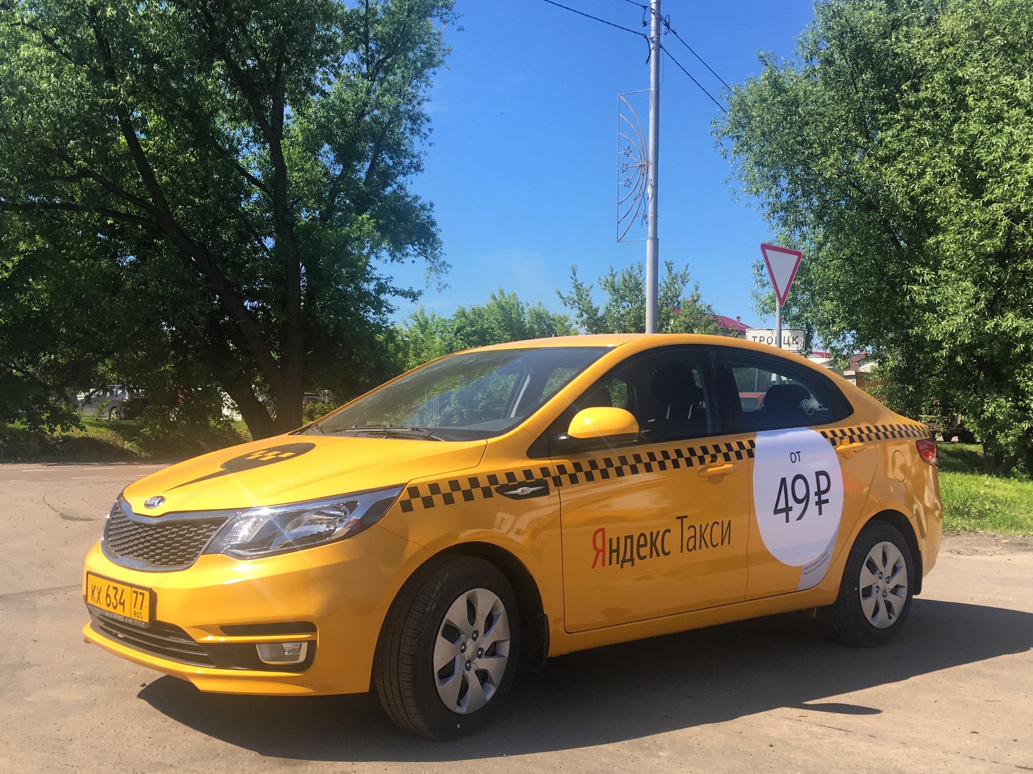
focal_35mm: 29
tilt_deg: +3.3
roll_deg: -2.2
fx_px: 865
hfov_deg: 61.7
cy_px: 387
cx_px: 516
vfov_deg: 48.2
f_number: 2.2
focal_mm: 4.15
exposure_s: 1/916
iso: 25
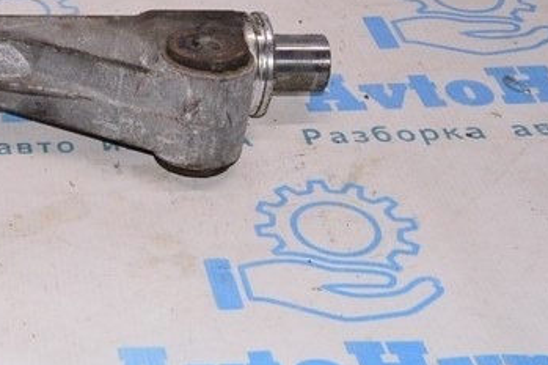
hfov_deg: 20.2
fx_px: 1338
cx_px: -248
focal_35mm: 88
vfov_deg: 15.5
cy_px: 138
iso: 1600
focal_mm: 20
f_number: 8
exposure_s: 1/200
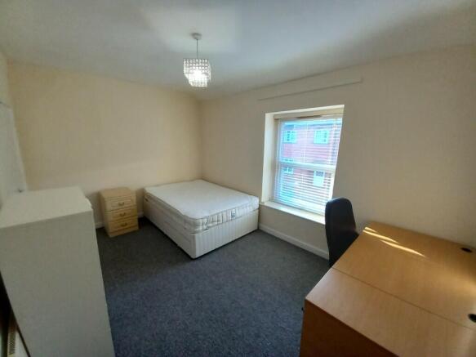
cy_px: 178
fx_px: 179
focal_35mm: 13
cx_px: 238
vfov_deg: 89.9
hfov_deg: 106.2
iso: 160
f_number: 2.2
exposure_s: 1/50
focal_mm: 1.13
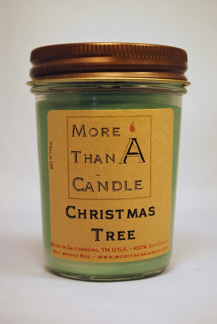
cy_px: 162
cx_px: 108
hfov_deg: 19.0
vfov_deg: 28.0
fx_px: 649
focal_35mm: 72
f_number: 5.6
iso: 180
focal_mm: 48
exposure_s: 1/125
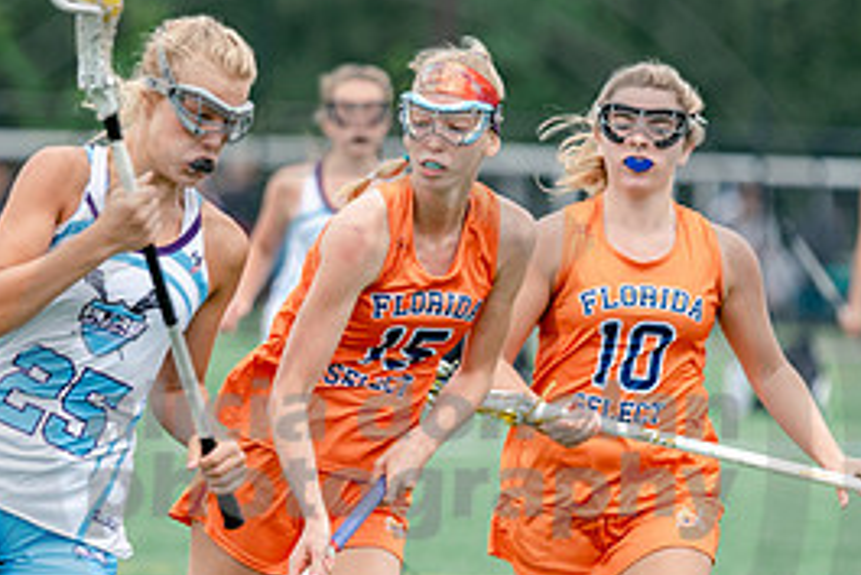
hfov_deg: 2.9
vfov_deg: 1.9
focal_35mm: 717
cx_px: 55
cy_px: 384
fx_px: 17157
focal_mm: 200
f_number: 3.2
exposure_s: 1/640
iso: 250
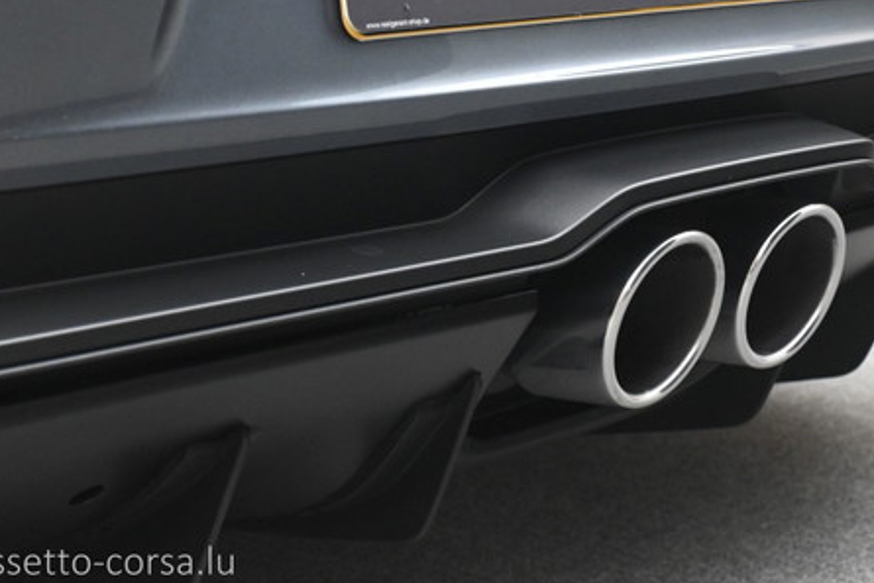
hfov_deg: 24.7
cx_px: 633
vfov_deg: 16.6
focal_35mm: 81
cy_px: 92
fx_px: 1977
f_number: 5
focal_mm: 31.5
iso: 2000
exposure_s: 1/40
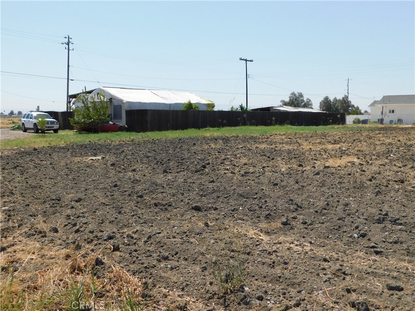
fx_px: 432
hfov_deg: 51.4
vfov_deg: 39.7
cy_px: 156
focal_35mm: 36
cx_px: 208
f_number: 7
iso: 125
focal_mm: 6.3
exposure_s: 1/400
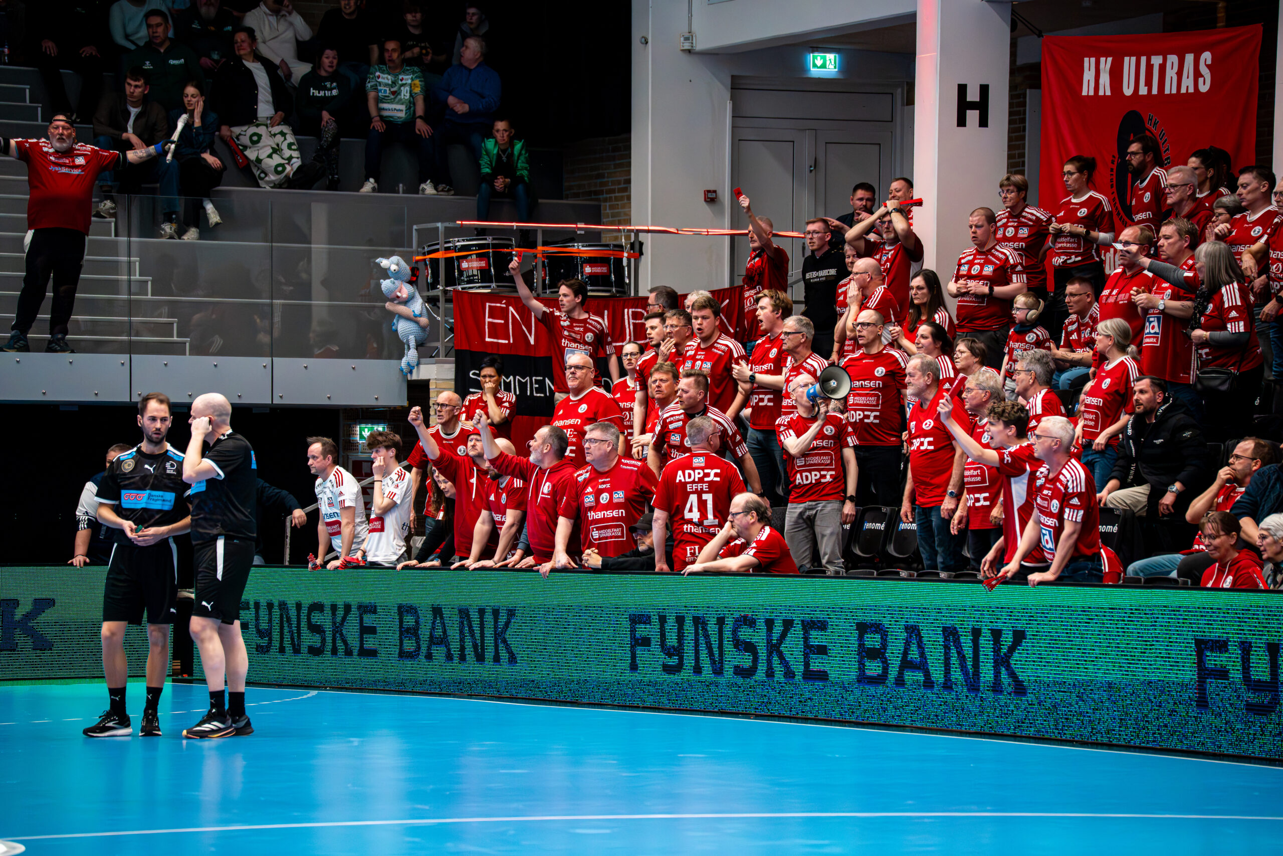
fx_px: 6201
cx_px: 642
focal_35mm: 174
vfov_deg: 7.9
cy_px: 428
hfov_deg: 11.8
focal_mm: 174
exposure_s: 1/1250
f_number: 5.6
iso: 16000
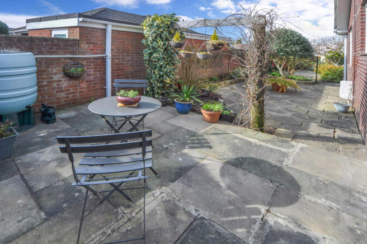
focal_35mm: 15
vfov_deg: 77.2
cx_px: 184
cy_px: 122
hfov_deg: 100.4
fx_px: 153
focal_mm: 10
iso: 200
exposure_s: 1/250
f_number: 8
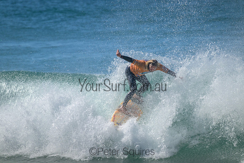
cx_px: 122
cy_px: 82
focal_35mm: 800
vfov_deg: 1.7
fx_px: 5423
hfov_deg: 2.6
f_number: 11
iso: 1250
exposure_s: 1/1600
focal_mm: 800
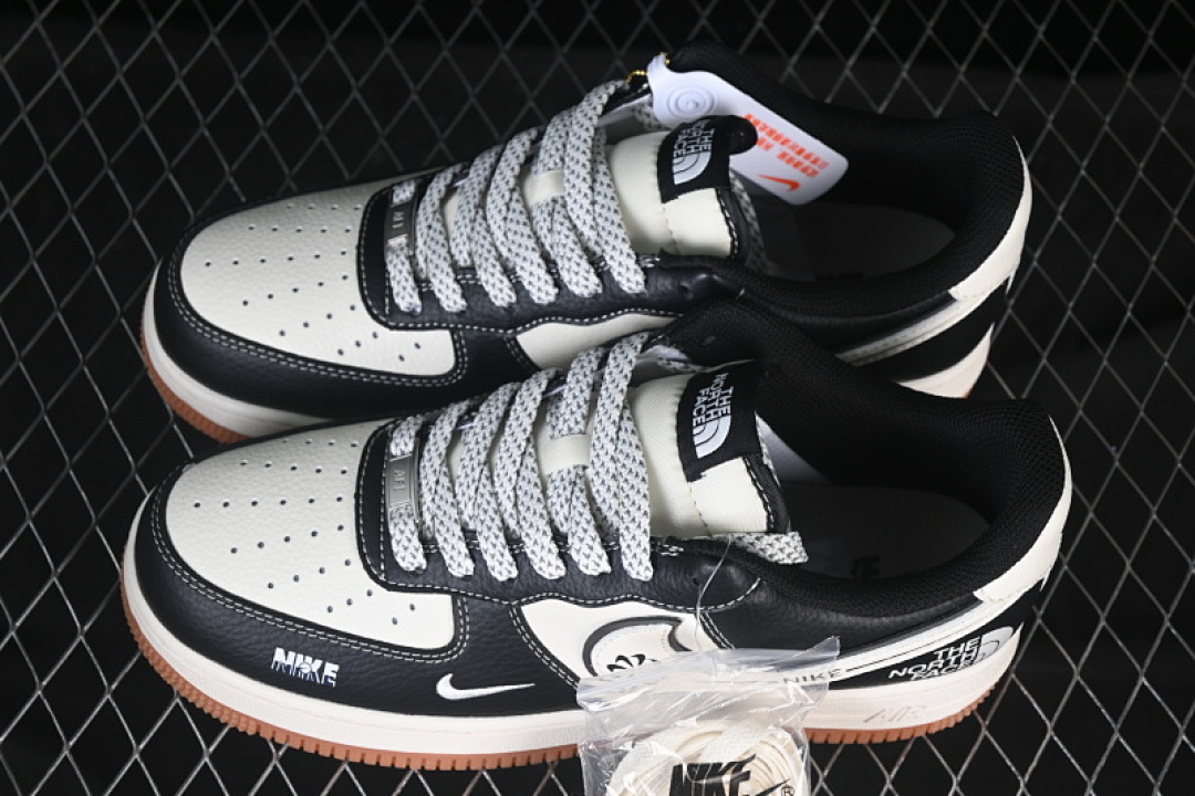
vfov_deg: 18.2
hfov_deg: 27.0
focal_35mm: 75
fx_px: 2489
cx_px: 598
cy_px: 398
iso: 160
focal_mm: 50
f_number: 6.3
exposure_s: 1/60
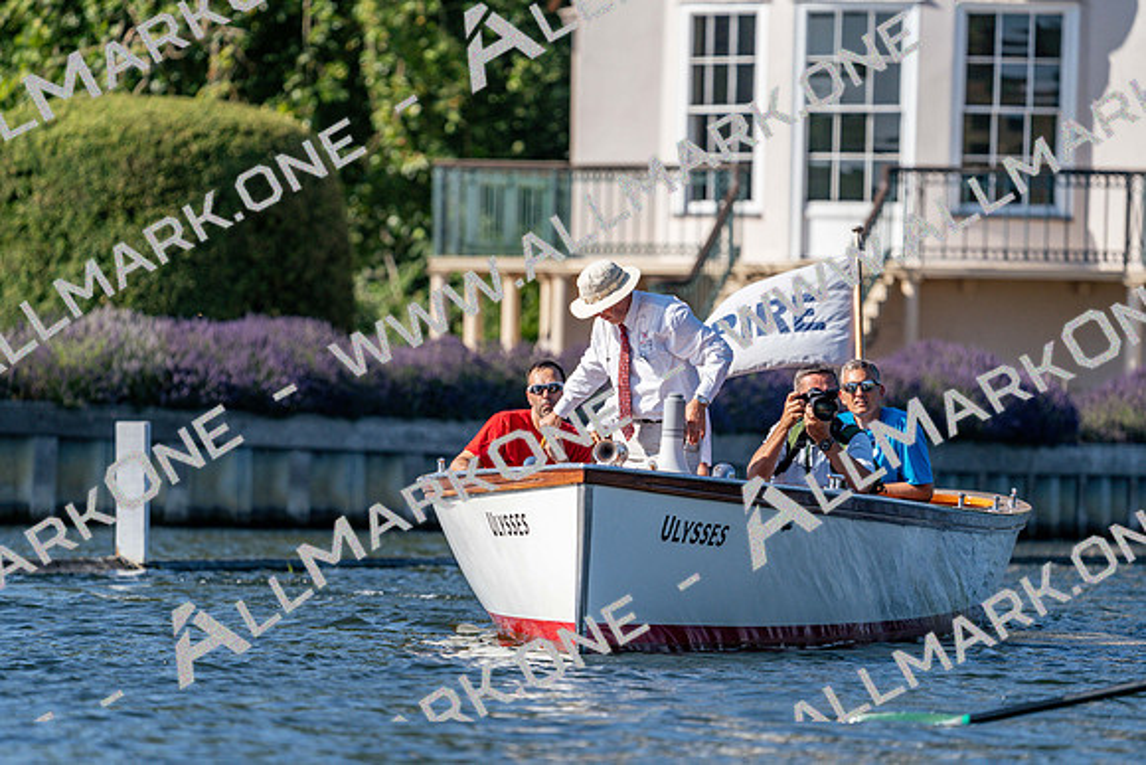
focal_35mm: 415
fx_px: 13213
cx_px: 573
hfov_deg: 5.0
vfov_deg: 3.3
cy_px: 382
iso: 250
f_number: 6.3
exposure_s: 1/1600
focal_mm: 415
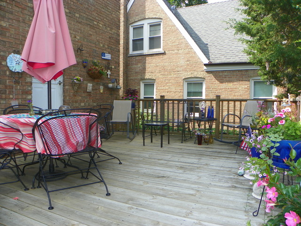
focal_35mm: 26
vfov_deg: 53.1
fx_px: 226
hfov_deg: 67.3
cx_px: 150
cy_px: 113
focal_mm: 4.6
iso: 64
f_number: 4
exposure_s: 1/200
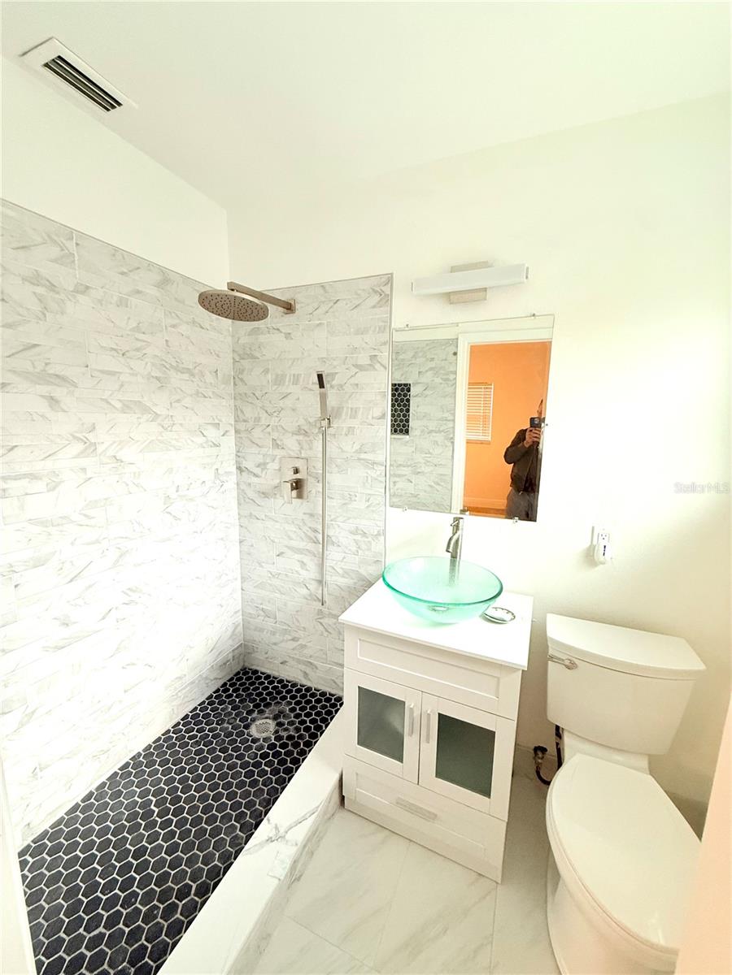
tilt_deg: -8.9
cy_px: 488
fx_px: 395
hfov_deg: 85.7
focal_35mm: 14
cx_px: 366
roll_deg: -1.8
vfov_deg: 102.1
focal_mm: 2.22
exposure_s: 1/120
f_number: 2.2
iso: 320
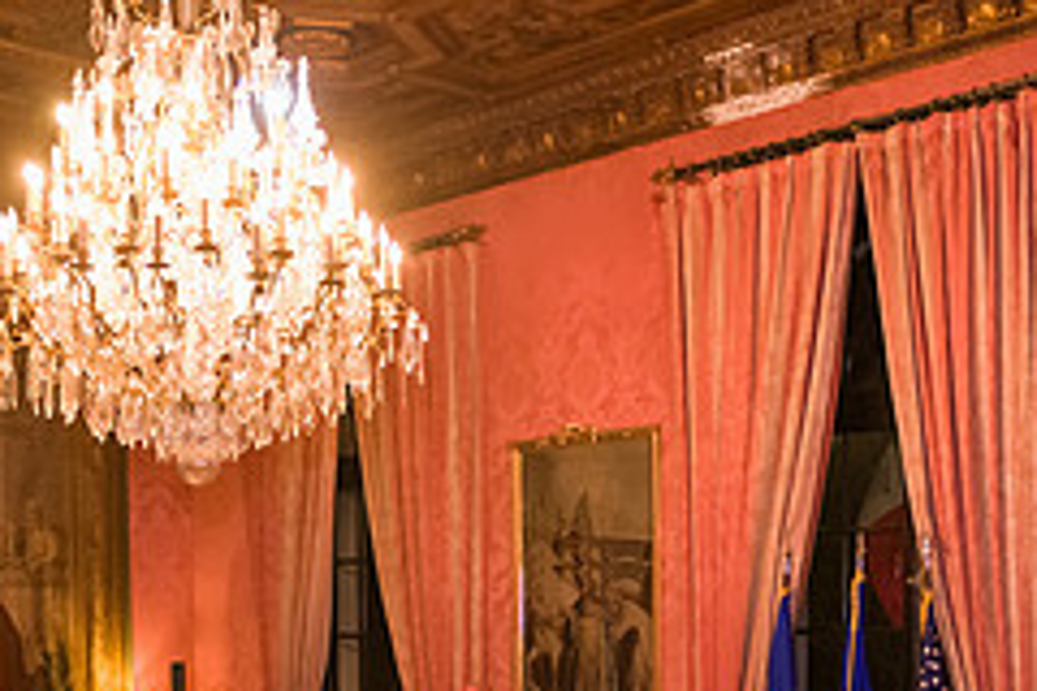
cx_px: 480
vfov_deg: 22.1
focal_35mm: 58
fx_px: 1671
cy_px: 762
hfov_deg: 34.5
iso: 3200
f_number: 3.2
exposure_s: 1/100
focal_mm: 24
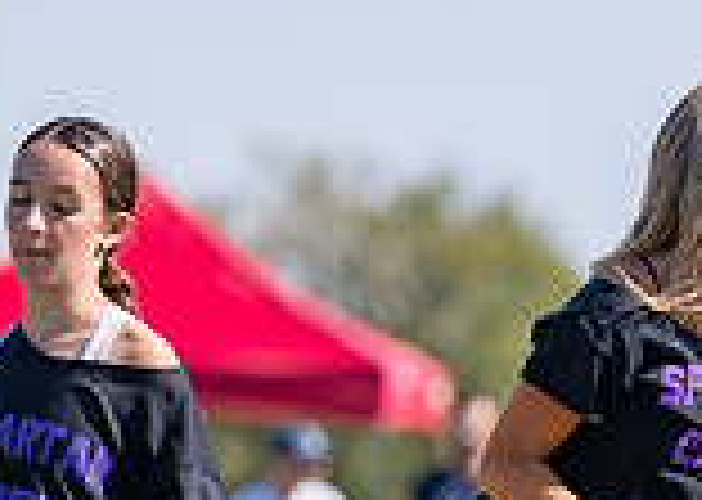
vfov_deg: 2.2
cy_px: 658
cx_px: 882
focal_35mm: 643
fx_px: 12803
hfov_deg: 3.1
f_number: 2.8
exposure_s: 1/6400
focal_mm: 165
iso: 320
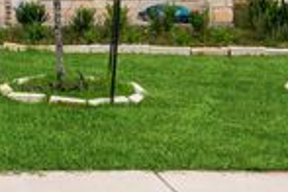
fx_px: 952
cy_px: -42
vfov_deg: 11.3
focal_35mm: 119
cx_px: -90
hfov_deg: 16.3
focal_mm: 35
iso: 200
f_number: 8
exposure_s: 1/400
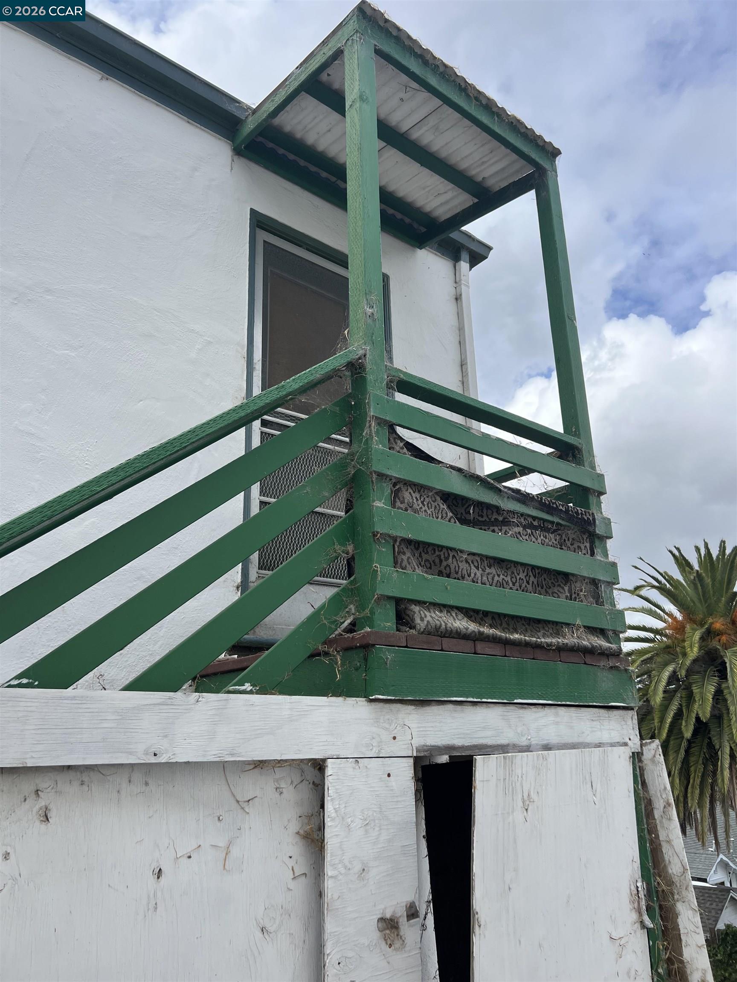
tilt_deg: +19.9
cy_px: 491
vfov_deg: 67.3
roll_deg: +1.5
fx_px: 738
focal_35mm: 26
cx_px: 368
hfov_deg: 53.1
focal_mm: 5.7
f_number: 1.5
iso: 50
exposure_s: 1/2404
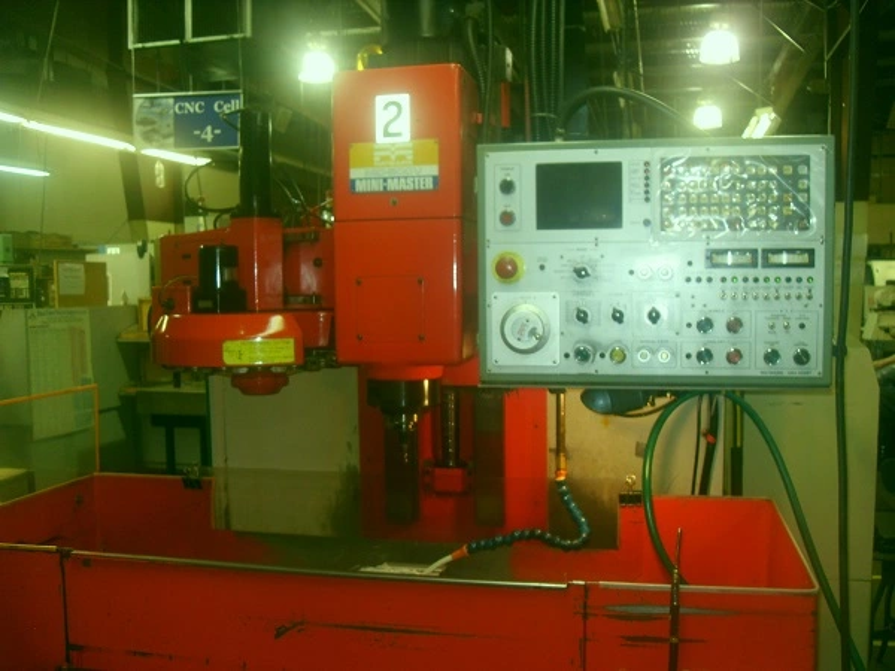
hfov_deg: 54.0
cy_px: 336
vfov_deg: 41.8
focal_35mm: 34
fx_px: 879
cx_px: 448
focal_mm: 6.3
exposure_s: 1/45
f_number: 2.8
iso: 100
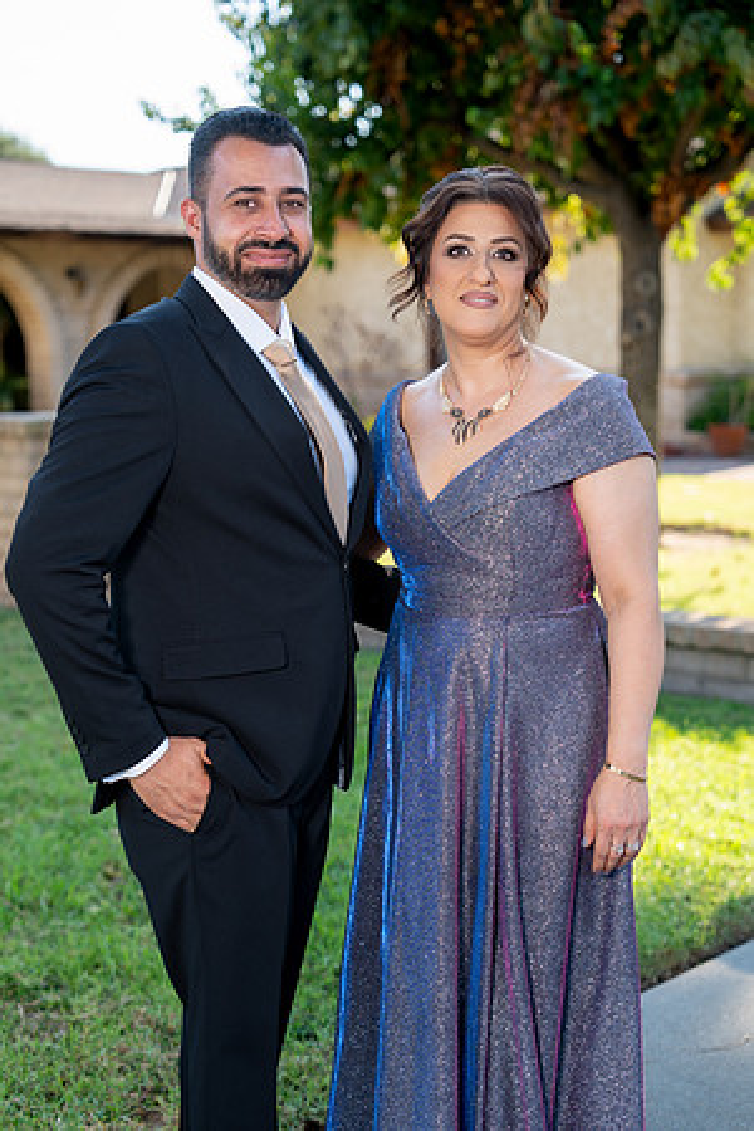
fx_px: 1822
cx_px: 377
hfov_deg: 23.4
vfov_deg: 34.5
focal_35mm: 58
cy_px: 566
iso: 125
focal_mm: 58
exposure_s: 1/320
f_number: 2.8
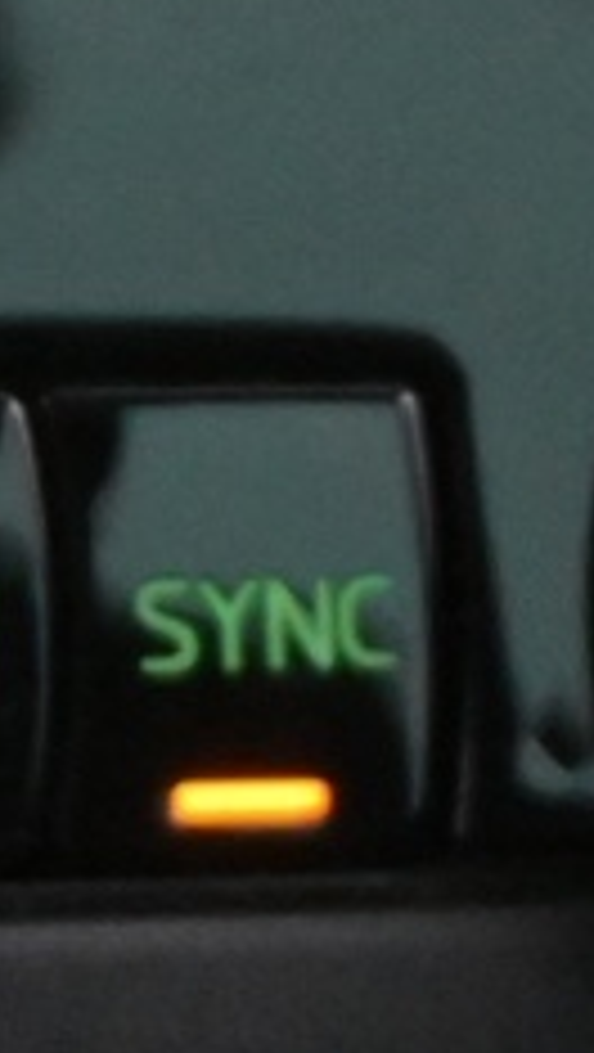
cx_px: -837
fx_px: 9578
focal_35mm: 343
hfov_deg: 3.5
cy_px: 112
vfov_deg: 6.3
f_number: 5
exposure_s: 1/50
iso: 5600
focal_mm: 31.5
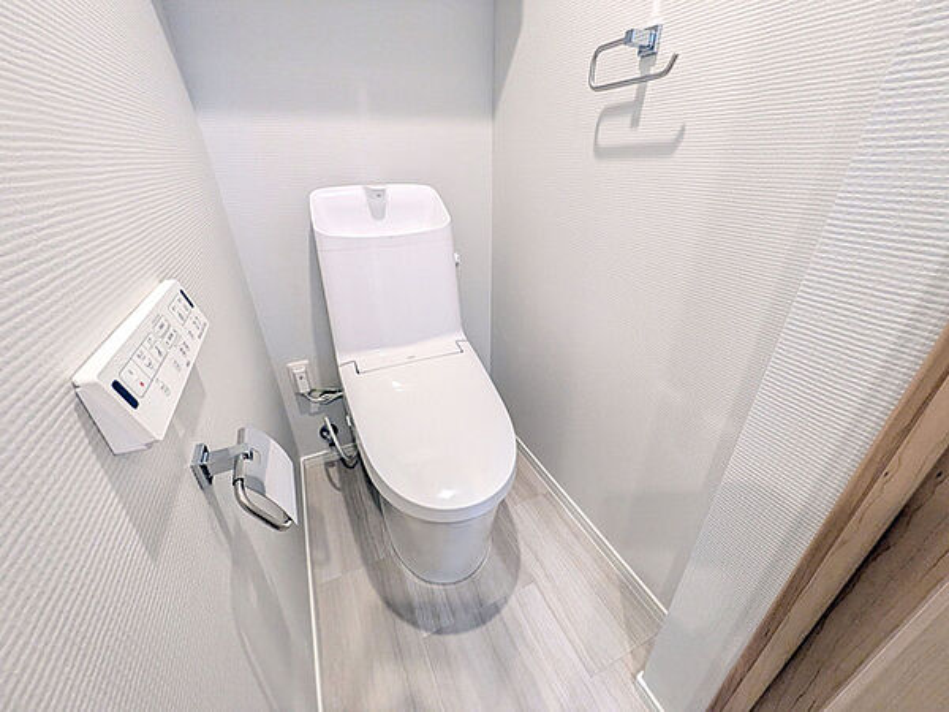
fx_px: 384
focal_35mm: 14
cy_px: 356
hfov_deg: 102.1
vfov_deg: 85.7
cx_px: 474
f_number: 2.2
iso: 214
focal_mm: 1.83
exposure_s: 1/60
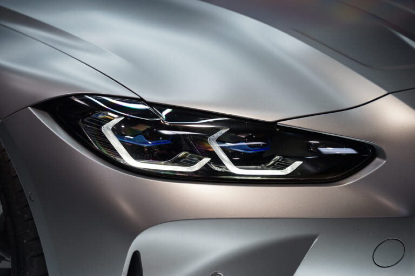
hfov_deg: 28.8
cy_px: 138
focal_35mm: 70
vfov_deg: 19.5
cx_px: 208
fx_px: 807
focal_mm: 70
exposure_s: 1/80
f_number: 3.2
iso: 320
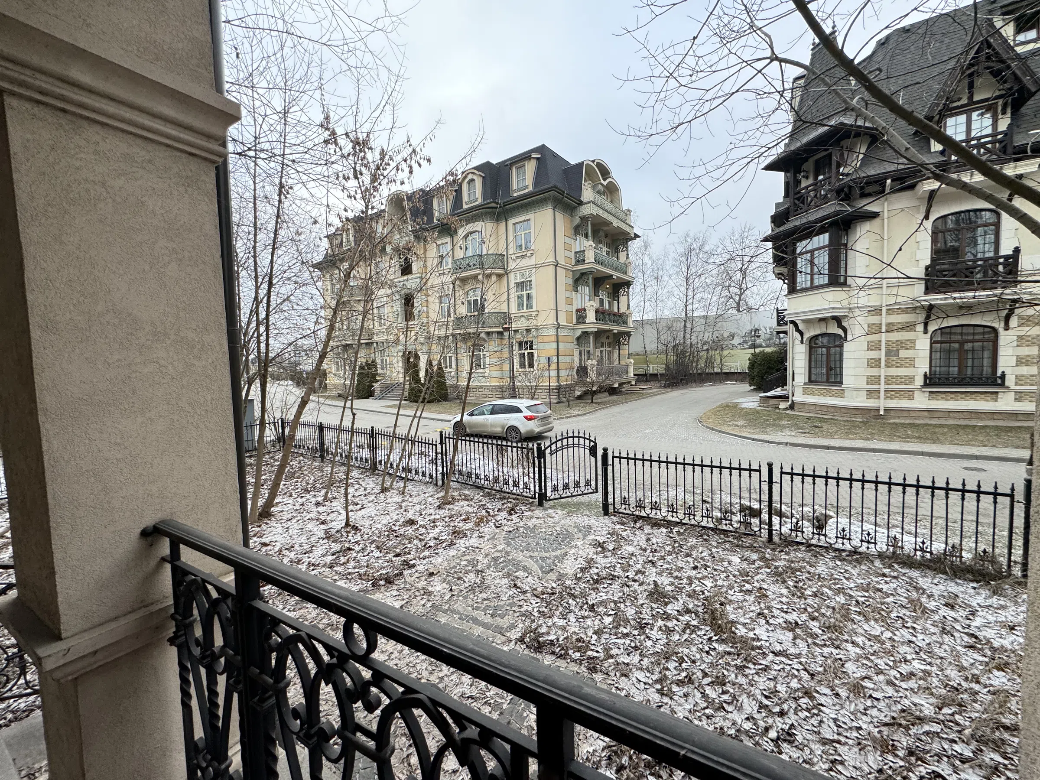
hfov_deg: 102.1
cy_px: 390
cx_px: 520
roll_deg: -0.3
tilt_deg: -2.7
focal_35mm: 14
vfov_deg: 85.7
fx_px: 421
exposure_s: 1/99
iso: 50
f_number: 2.2
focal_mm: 2.22
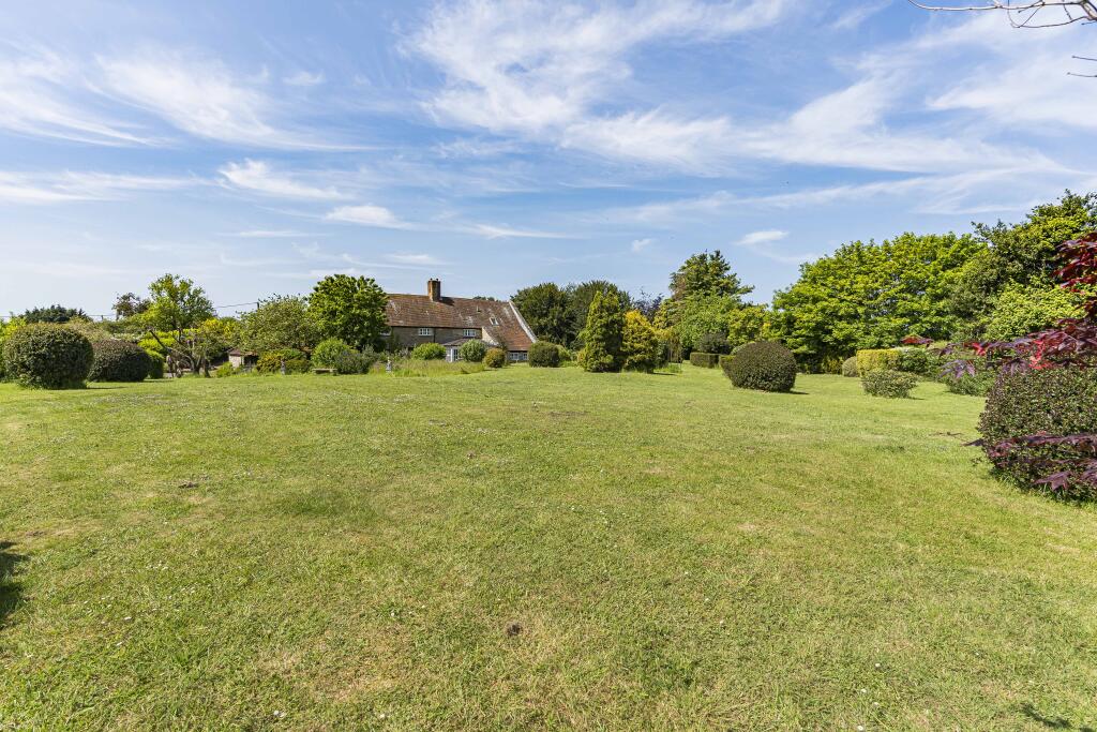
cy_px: 366
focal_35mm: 16
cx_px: 548
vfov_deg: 73.8
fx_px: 488
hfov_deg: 96.7
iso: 400
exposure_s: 1/800
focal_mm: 16
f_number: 8
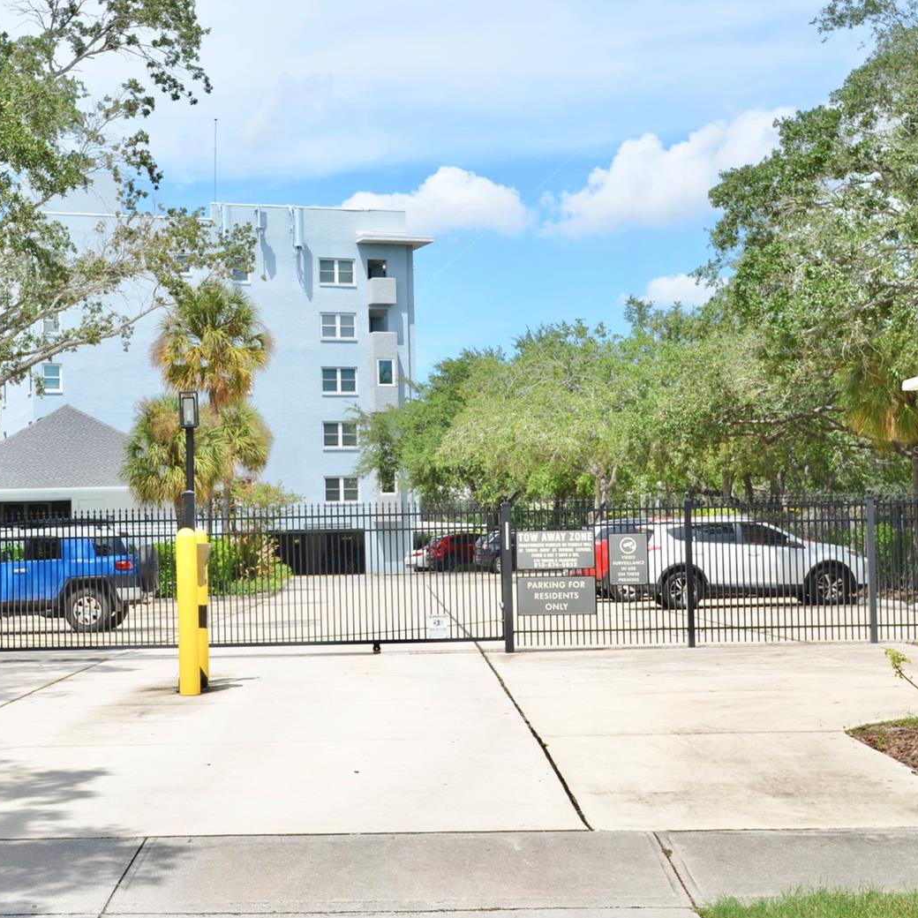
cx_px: 285
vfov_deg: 28.3
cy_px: 452
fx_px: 1820
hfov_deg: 28.1
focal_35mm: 61
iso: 100
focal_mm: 31
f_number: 8
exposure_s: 1/250
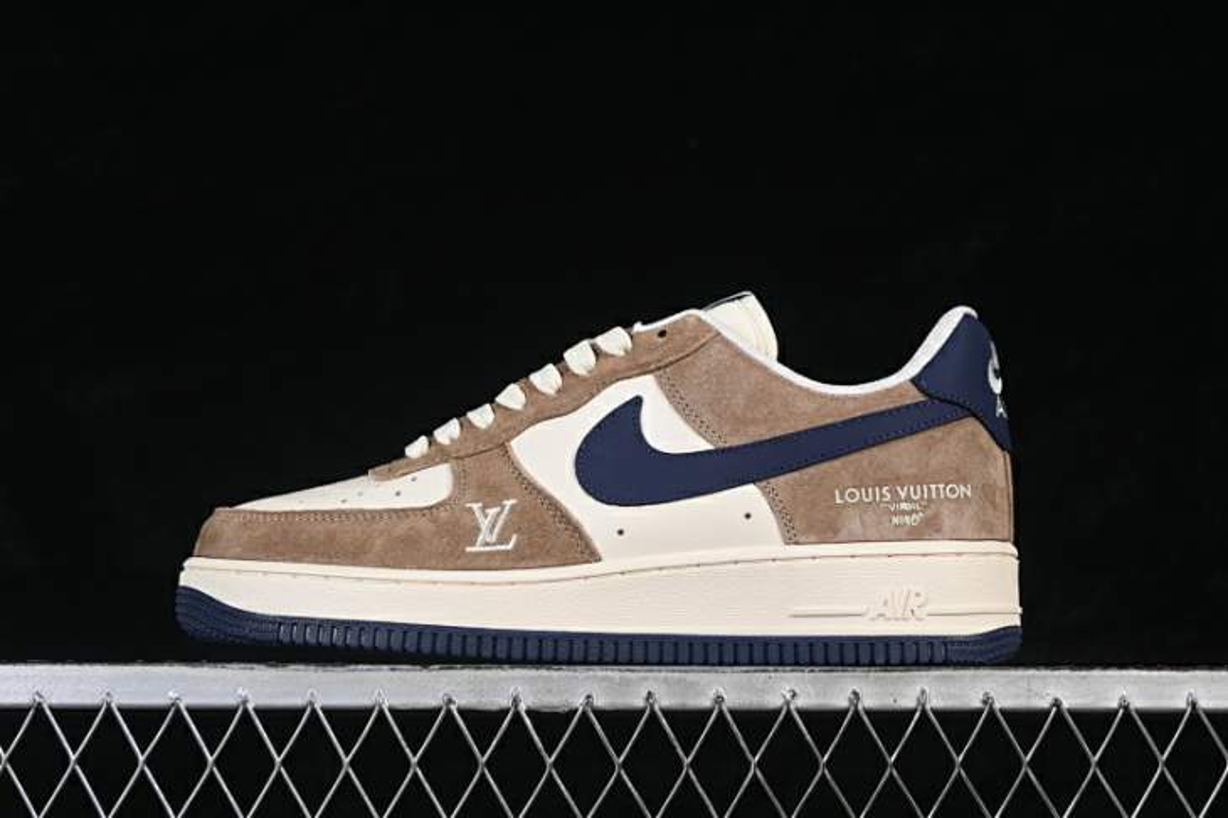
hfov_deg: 27.0
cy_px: 409
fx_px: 2557
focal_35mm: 75
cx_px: 614
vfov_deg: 18.2
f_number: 8
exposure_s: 1/80
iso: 160
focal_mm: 50
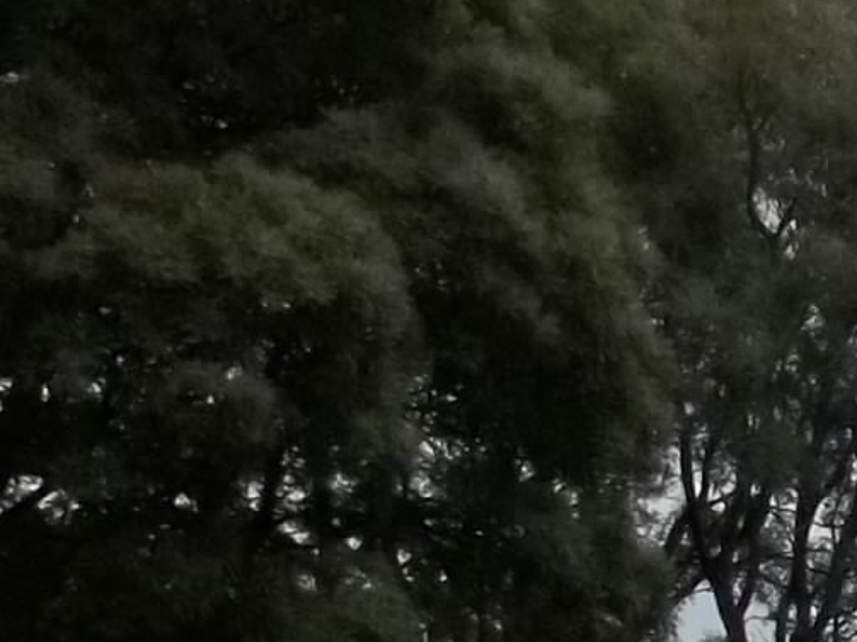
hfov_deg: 9.1
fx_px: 4678
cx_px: 2232
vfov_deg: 7.3
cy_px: 1587
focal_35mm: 189
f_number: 3.3
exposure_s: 1/100
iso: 64
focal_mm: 5.9
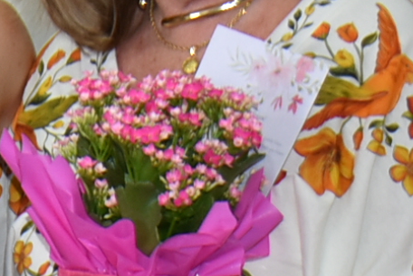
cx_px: -368
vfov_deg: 5.8
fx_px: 2710
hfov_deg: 8.3
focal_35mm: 236
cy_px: 154
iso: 400
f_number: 3.8
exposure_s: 1/60
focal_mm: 24
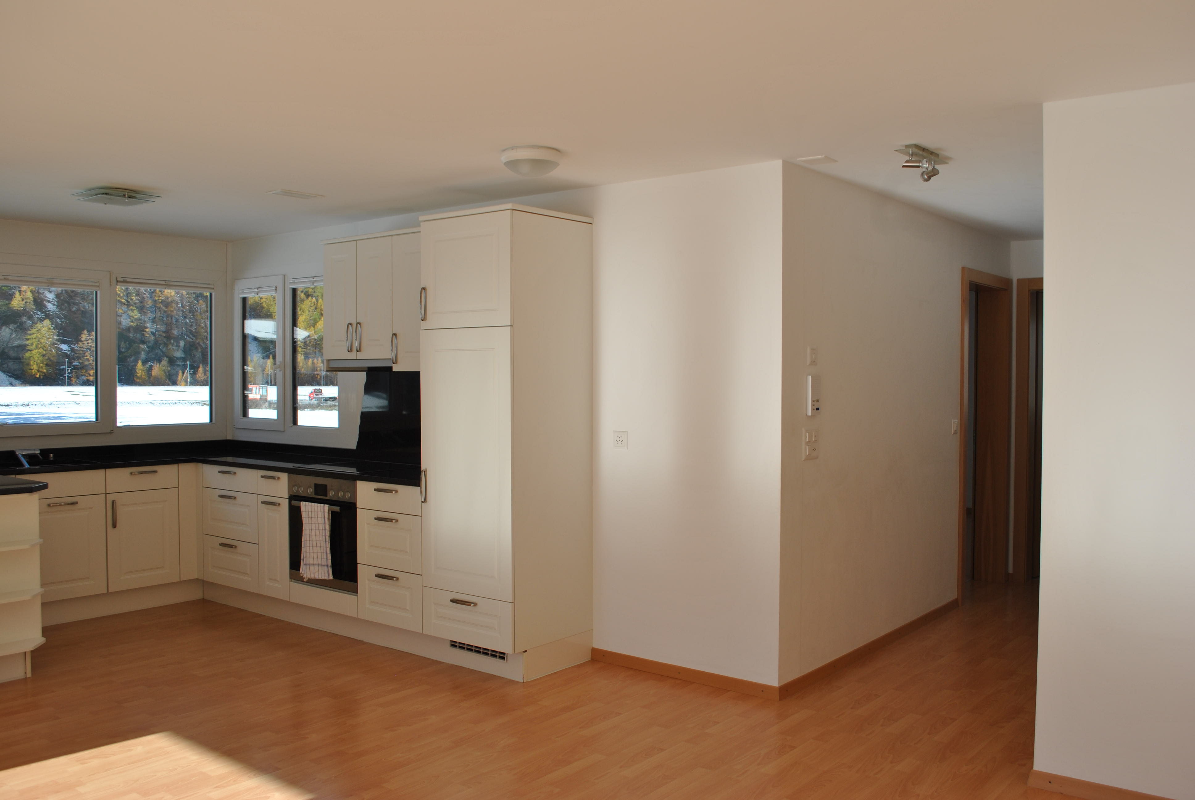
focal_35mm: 30
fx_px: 997
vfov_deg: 43.7
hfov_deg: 61.9
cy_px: 400
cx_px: 598
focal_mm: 20
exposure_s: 1/160
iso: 100
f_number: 6.3
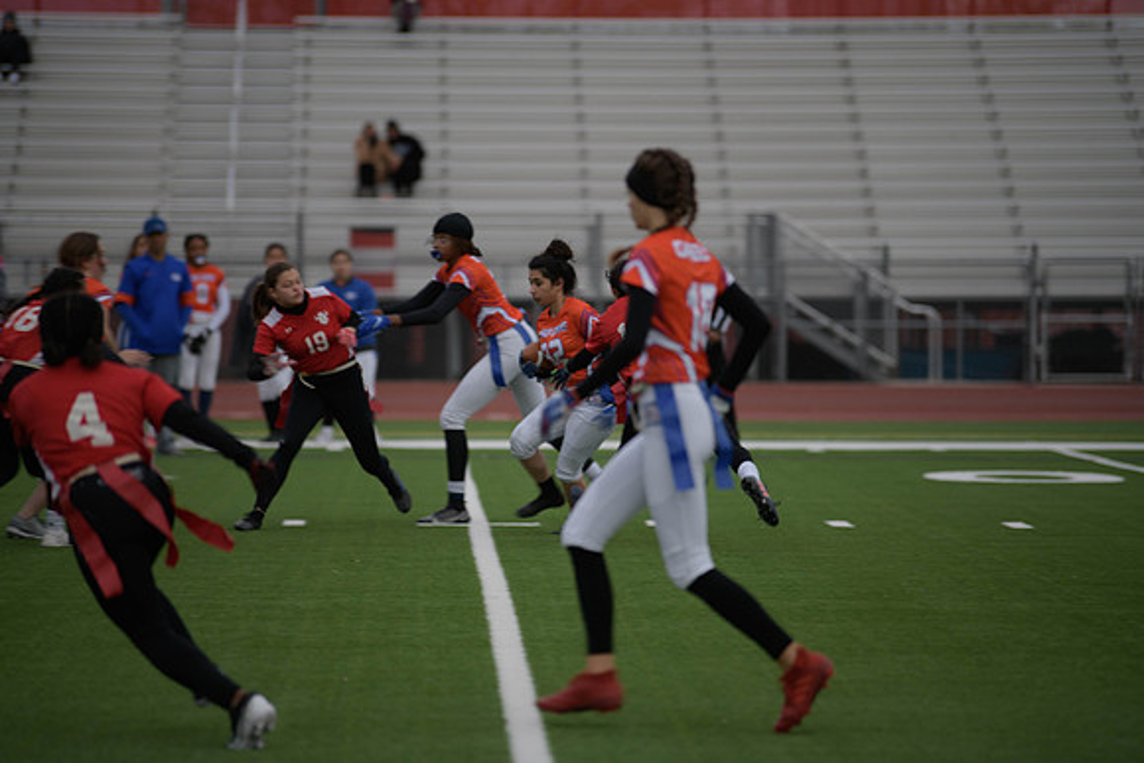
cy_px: 382
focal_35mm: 200
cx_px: 572
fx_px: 6357
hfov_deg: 10.3
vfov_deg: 6.9
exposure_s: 1/200
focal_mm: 200
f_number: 2.8
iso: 80
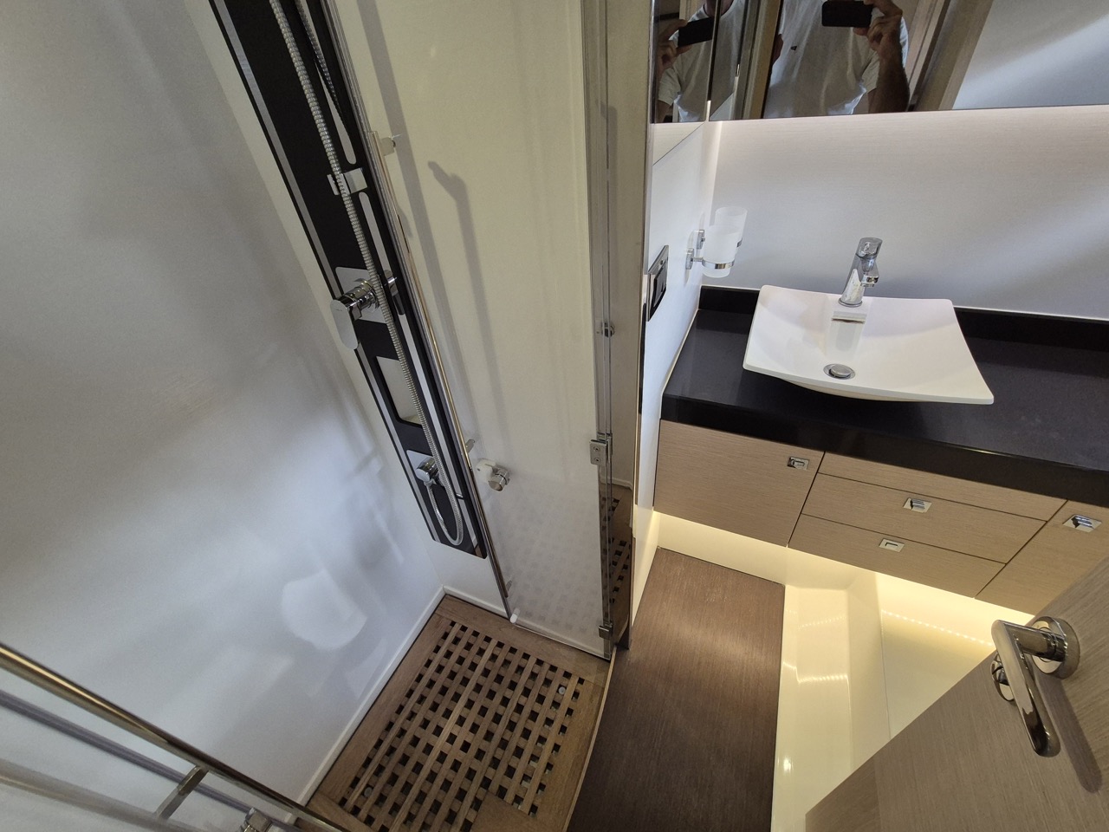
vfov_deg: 89.9
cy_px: 416
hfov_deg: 106.2
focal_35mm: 13
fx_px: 416
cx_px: 554
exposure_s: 1/100
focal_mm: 2.2
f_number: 2.2
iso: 250
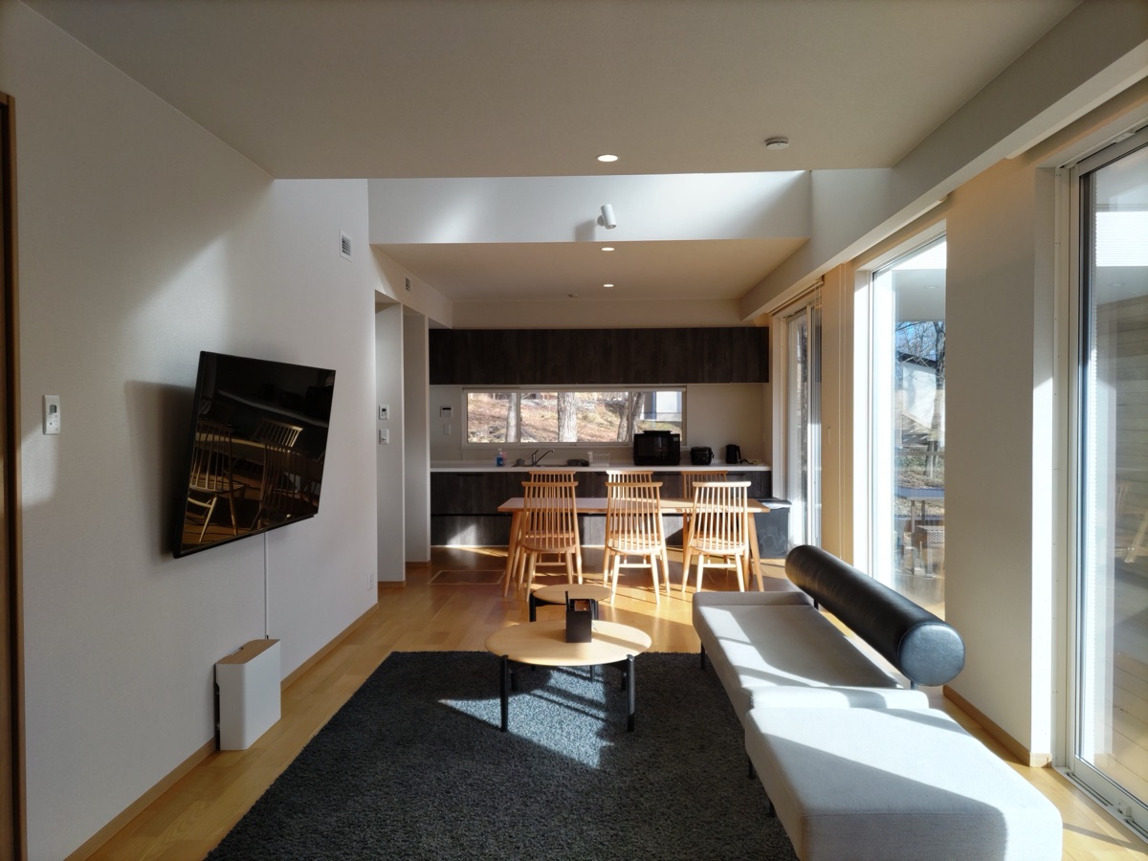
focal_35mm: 26
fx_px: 862
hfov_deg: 67.3
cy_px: 430
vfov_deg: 53.1
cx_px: 574
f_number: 1.79
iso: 55
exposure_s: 1/100
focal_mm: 4.8
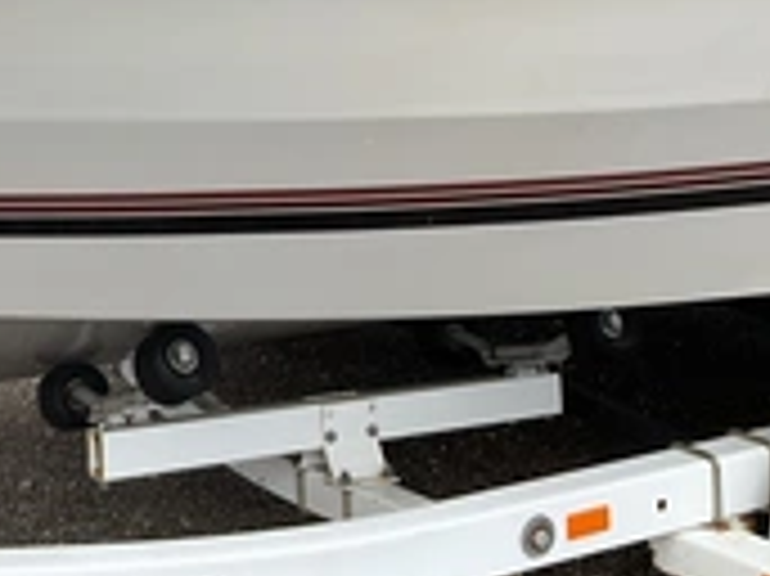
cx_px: 72
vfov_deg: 20.5
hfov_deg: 27.5
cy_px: -63
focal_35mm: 68
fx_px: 1512
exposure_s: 1/568
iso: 25
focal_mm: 3
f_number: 1.8
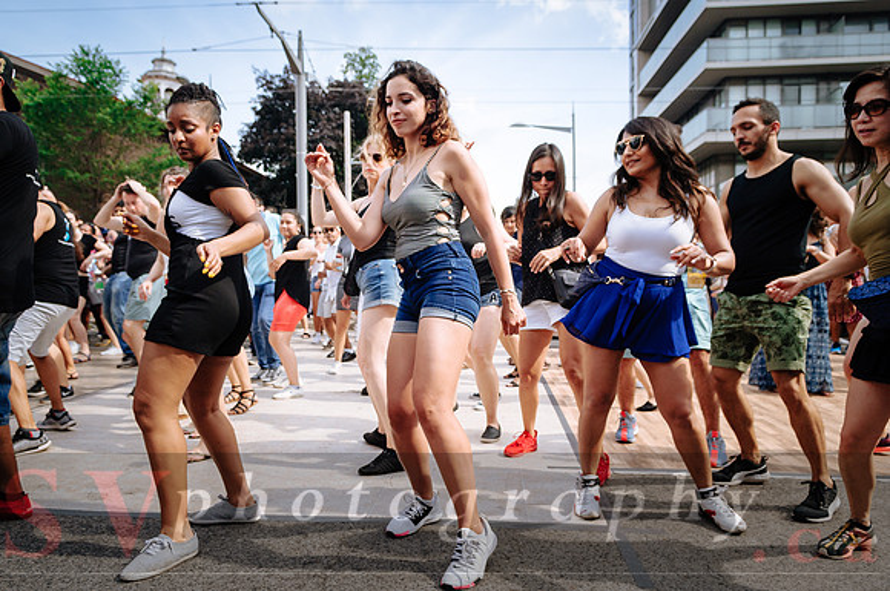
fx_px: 630
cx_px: 445
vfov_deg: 50.3
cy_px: 296
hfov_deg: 70.5
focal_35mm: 26
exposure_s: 1/1000
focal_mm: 17
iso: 100
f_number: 4
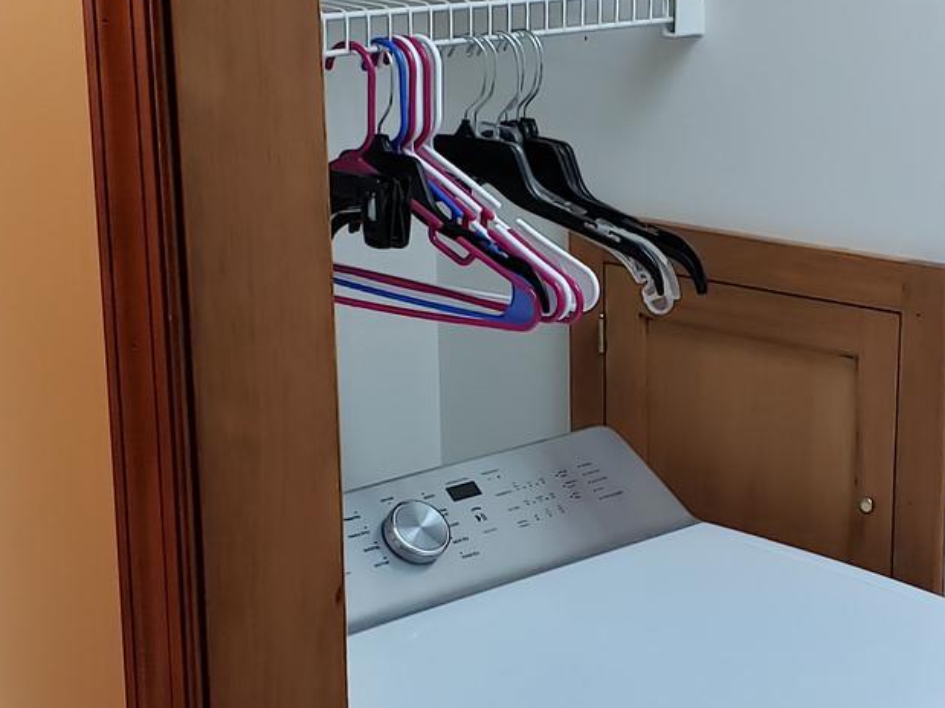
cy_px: 420
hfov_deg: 22.4
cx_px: 768
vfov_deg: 17.1
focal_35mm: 86
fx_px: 2347
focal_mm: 4.3
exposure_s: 1/60
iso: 200
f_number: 2.4
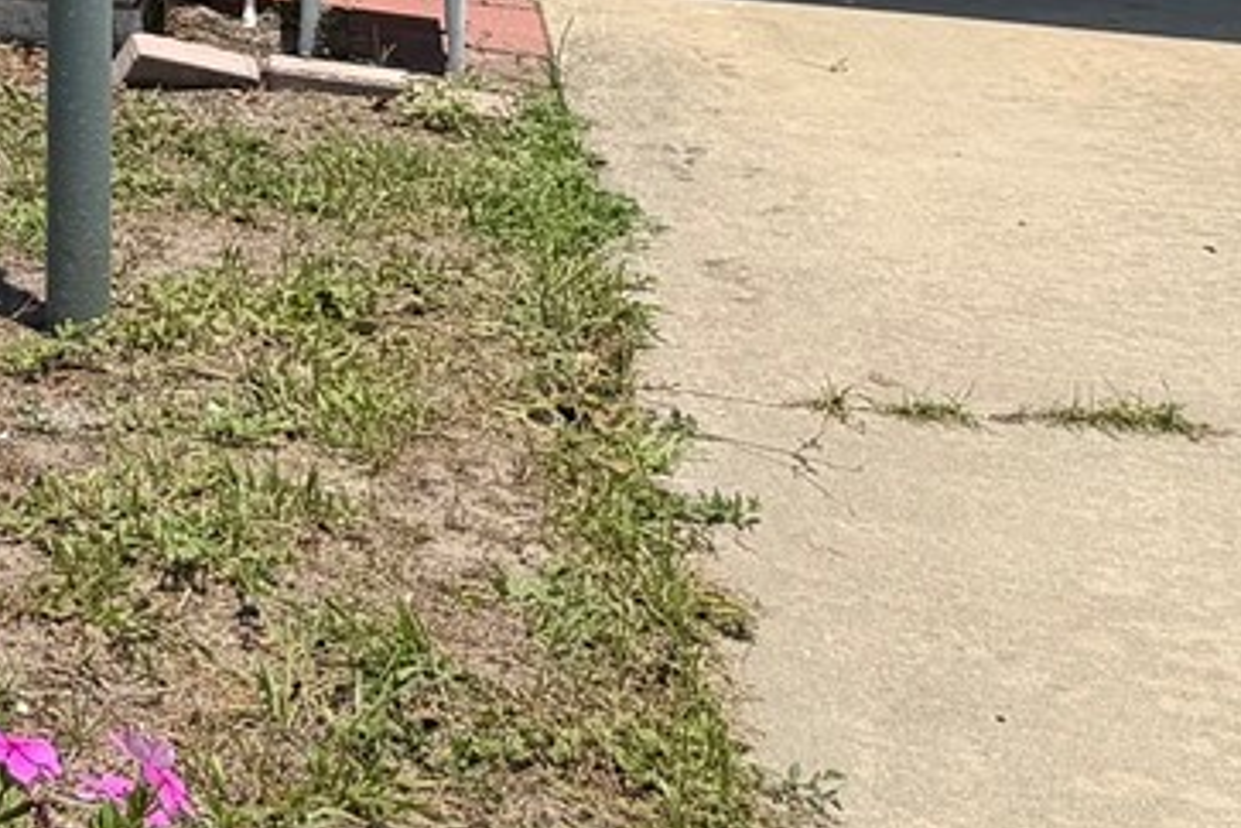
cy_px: -910
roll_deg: -1.5
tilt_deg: -1.8
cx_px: -916
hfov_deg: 16.1
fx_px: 3792
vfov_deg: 11.1
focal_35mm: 110
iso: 80
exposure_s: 1/5714
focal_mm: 6.76
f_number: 1.78
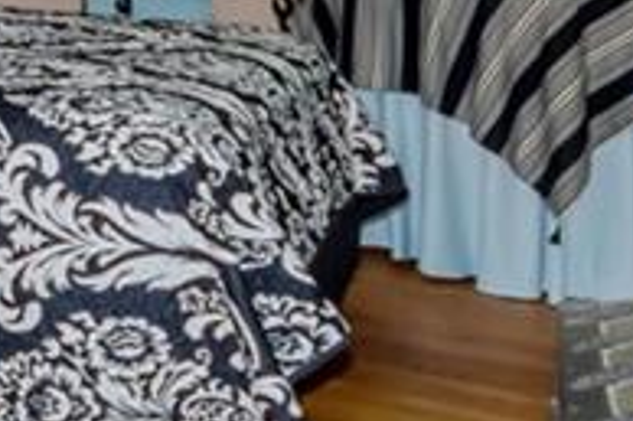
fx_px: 1388
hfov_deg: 16.8
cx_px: -728
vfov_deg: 16.1
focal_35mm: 79
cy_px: -165
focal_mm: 10
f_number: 6.3
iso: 320
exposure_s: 1/50
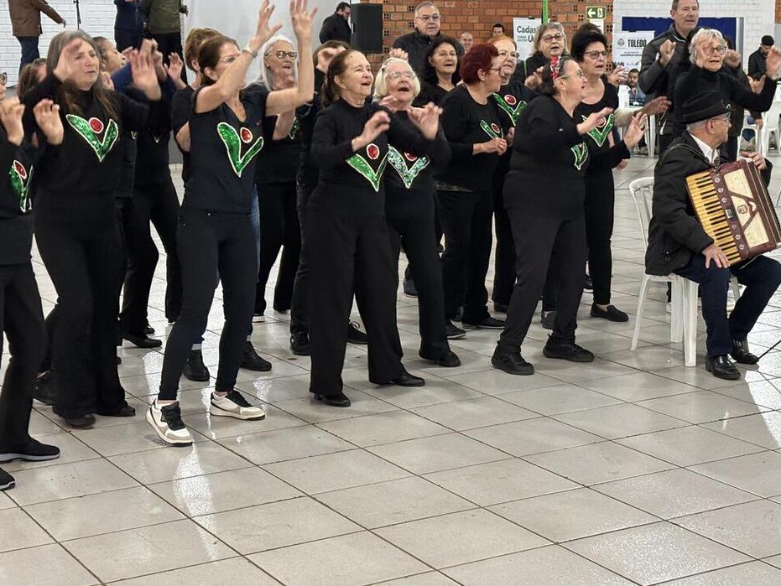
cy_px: 210
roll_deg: -0.3
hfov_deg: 28.9
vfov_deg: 21.9
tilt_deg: -6.6
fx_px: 1512
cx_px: 461
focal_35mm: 67
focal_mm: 5.96
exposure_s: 1/40
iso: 160
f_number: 1.6
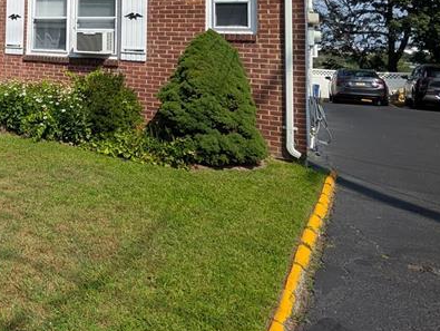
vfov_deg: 40.3
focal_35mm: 31
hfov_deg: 49.9
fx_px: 394
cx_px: 22
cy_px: 4
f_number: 1.7
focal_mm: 2.02
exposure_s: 1/4184
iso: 52
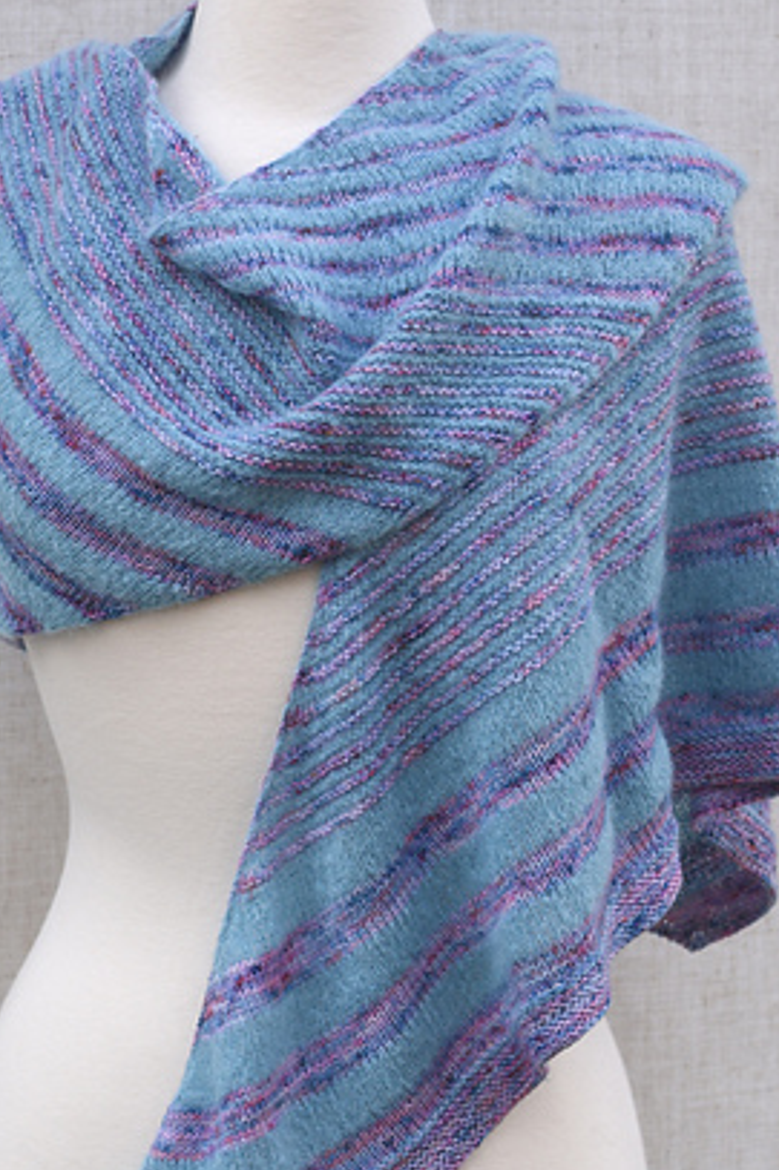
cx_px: 338
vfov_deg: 17.4
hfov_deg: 11.6
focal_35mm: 118
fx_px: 3833
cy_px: 609
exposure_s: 1/125
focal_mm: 50
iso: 160
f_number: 5
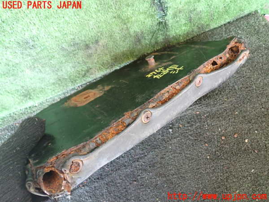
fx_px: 233
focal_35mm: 30
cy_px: 101
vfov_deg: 46.8
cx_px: 134
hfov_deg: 60.0
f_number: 2.3
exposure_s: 1/30
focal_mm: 5.4
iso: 640
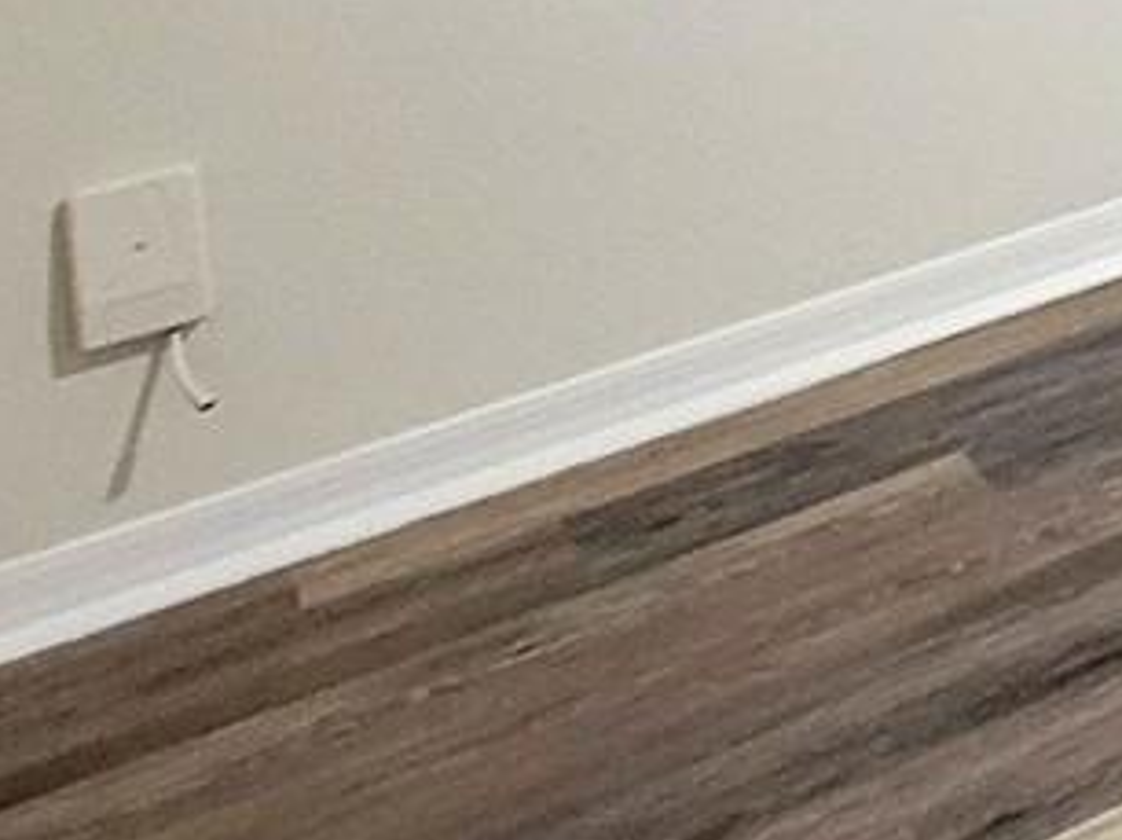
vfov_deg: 17.6
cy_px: -653
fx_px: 2202
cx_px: 2453
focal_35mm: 68
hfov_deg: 16.9
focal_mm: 2.2
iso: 400
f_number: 2.2
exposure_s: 1/30
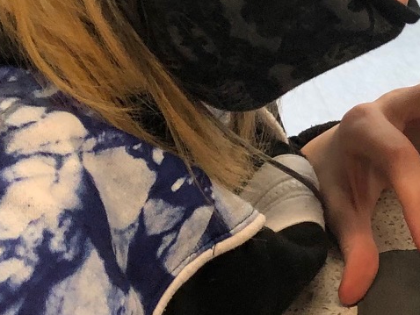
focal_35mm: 118
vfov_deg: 12.4
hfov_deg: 16.3
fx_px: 1432
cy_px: -11
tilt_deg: -24.1
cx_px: 423
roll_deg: +1.7
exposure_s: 1/30
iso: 40
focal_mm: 3.99
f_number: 1.8
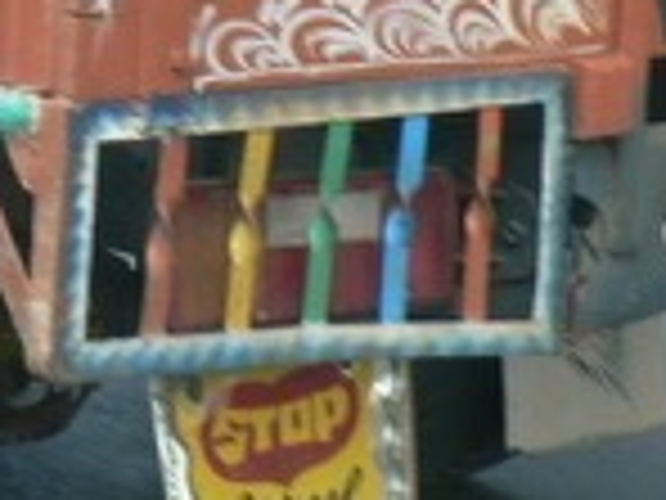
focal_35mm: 97
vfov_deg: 14.6
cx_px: 324
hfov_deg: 20.2
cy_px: -153
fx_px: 1866
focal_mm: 6
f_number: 3.6
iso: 80
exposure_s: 1/100
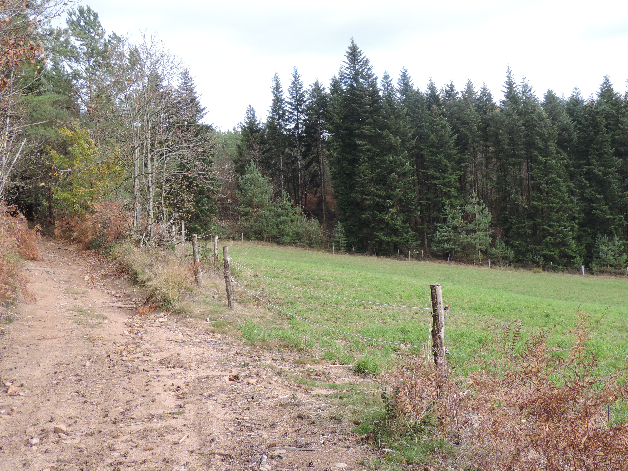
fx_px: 780
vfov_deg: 33.6
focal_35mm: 43
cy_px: 236
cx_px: 314
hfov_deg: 43.9
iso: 80
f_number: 3.4
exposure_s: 1/125
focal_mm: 7.6
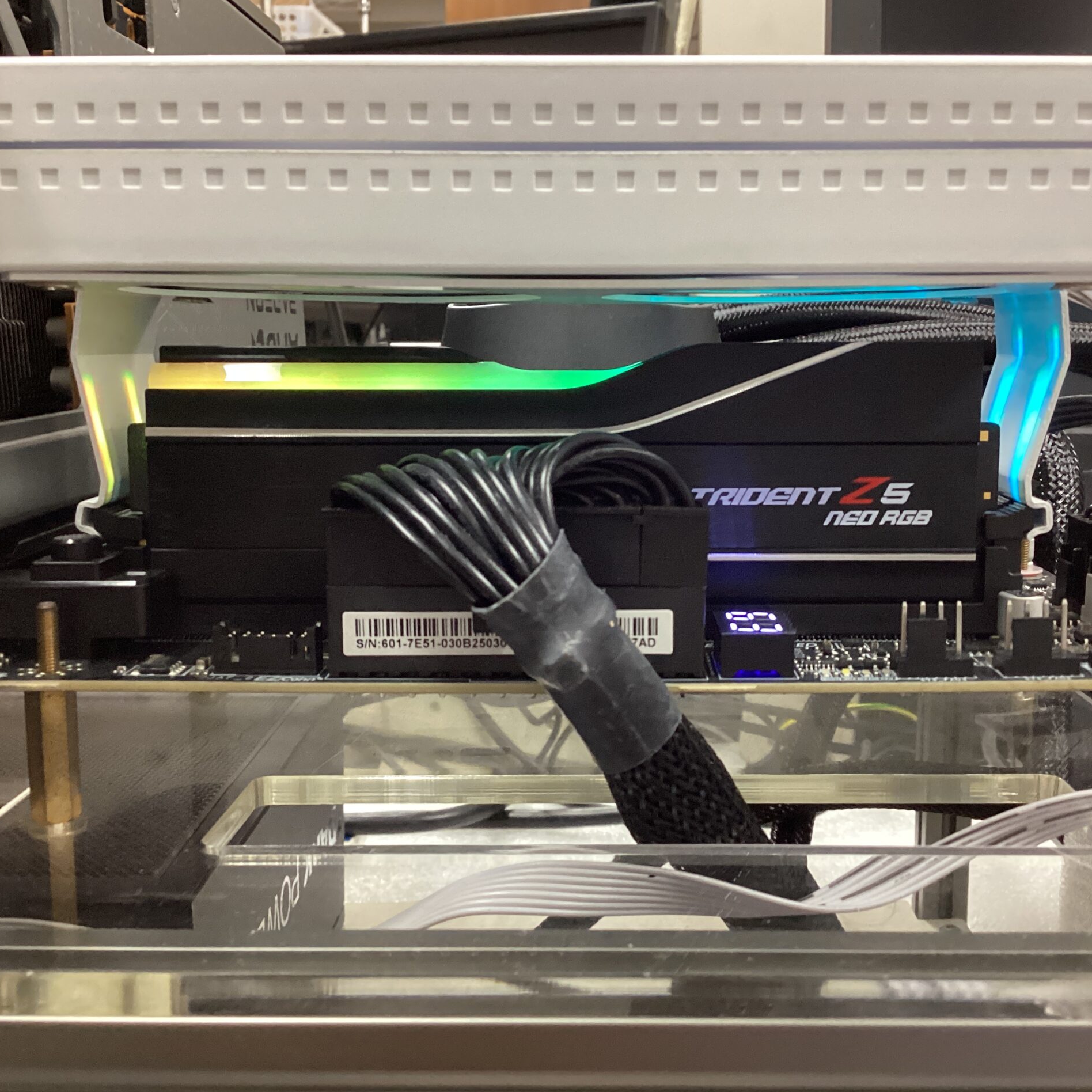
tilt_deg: -9.9
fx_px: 1321
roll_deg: +0.9
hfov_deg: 44.9
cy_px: 547
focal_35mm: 37
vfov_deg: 44.9
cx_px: 586
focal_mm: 3.3
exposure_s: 1/60
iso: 320
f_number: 2.4
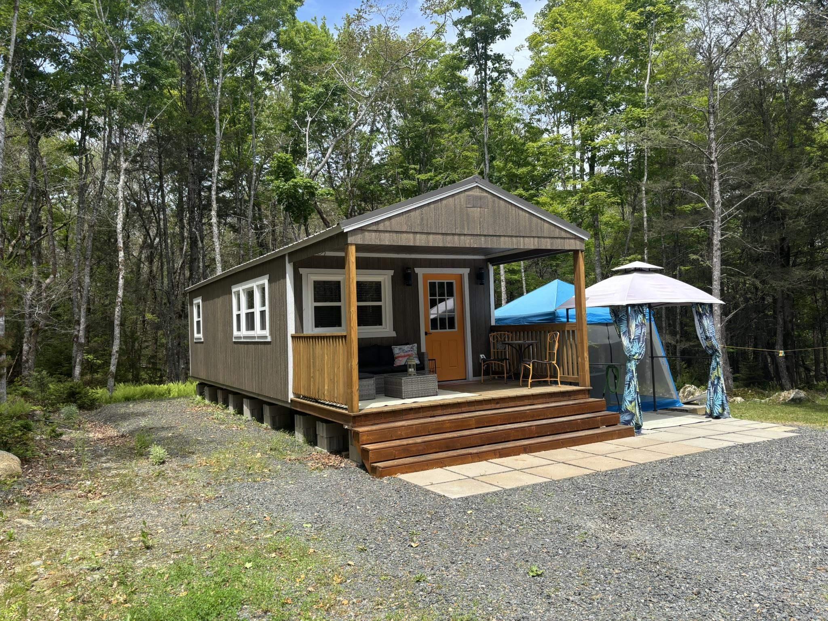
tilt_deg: +2.0
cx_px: 414
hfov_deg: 67.3
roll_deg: +2.7
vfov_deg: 53.1
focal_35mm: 26
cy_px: 310
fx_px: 622
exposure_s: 1/1783
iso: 50
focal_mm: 5.96
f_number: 1.6
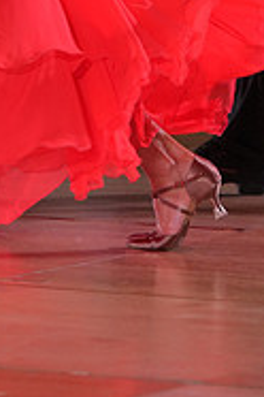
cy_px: -190
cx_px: 10
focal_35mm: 511
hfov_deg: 2.7
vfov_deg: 4.0
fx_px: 5621
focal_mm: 164
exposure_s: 1/400
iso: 1250
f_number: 4
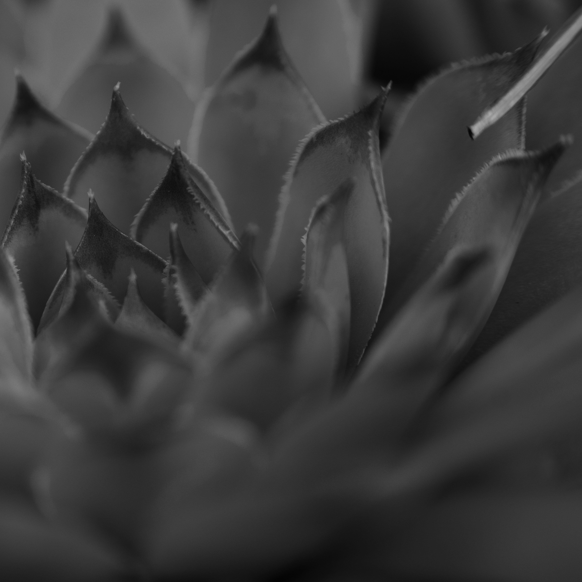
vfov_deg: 12.2
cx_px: 147
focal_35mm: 143
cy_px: 291
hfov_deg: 12.2
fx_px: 2720
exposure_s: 1/640
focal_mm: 75
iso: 200
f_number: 4.5
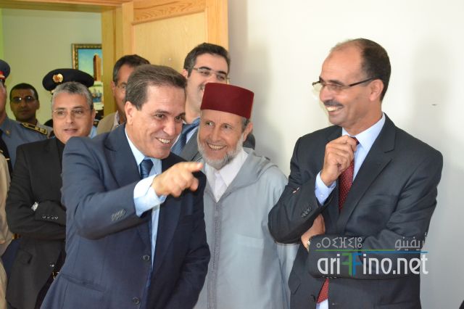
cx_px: 232
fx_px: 734
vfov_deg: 23.8
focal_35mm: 57
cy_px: 154
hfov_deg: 35.1
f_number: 5
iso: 3200
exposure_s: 1/60
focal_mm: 38
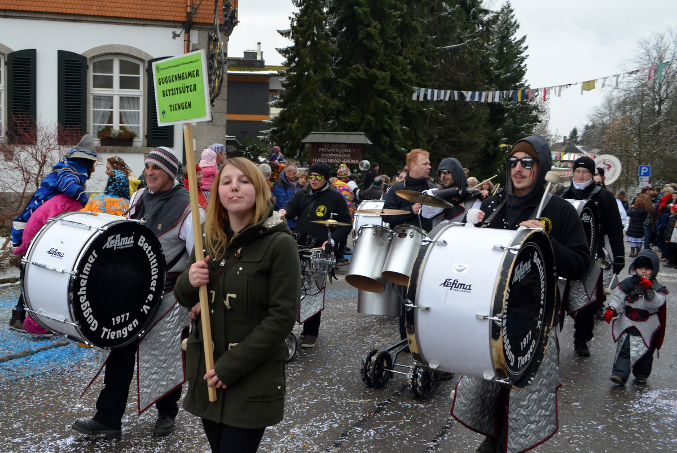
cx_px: 338
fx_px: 508
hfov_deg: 67.3
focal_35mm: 27
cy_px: 226
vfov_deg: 48.0
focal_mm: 18
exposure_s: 1/125
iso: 200
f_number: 5.6
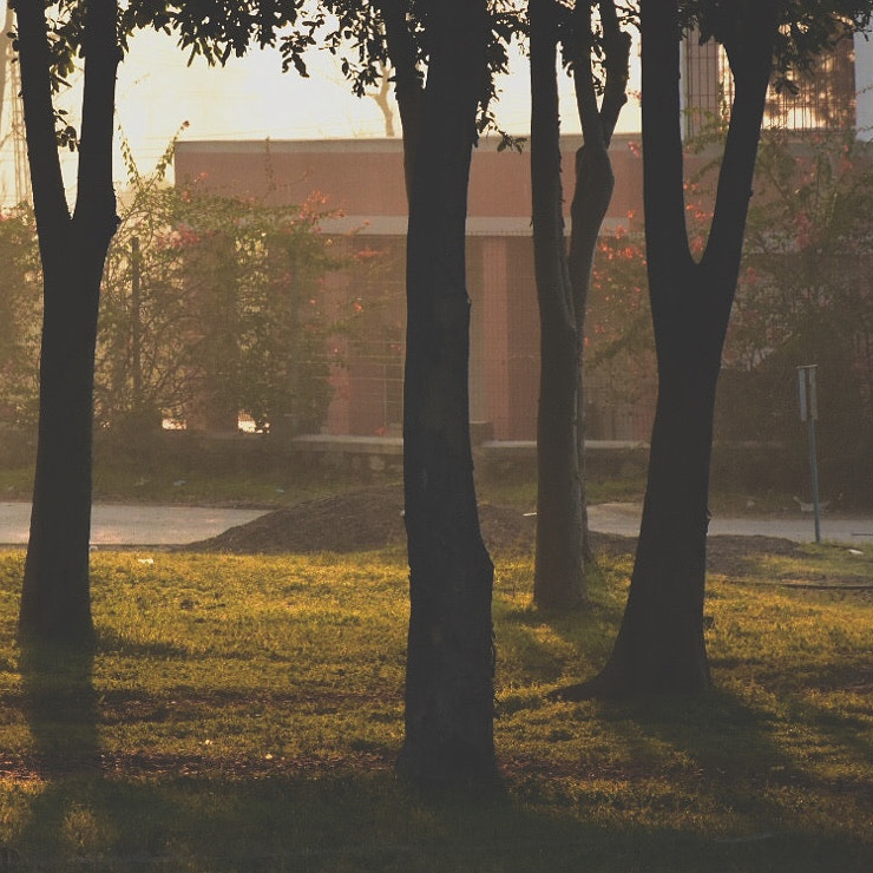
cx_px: 39
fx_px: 7473
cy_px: 272
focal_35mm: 262
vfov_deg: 6.7
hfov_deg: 6.7
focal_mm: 95
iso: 3200
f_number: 7.1
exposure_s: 1/1250
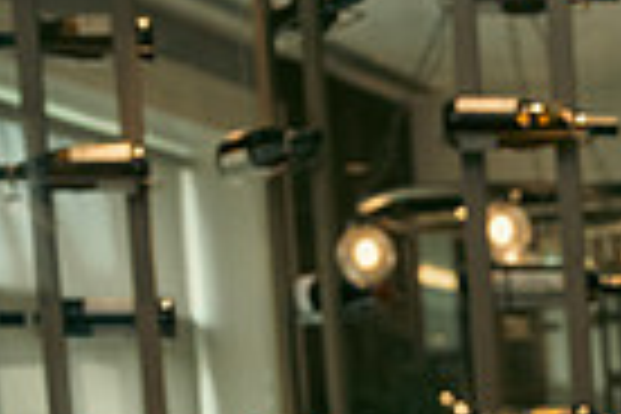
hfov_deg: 16.4
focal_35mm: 109
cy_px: 808
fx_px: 1880
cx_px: 1040
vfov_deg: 11.4
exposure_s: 1/160
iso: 800
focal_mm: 26
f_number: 3.5
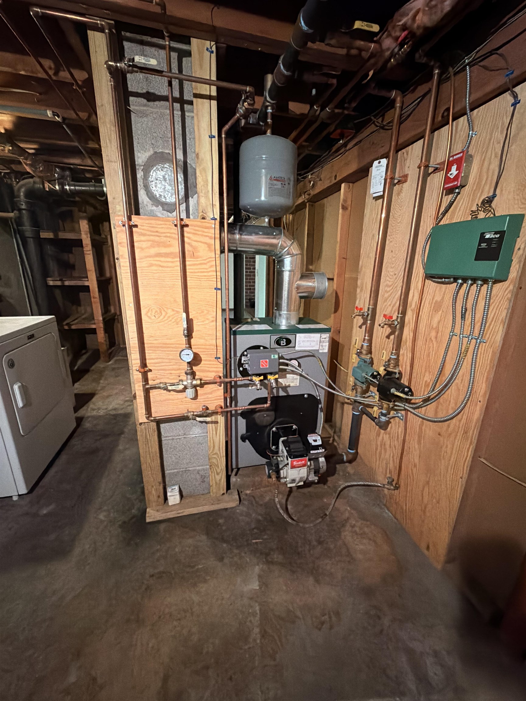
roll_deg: -0.2
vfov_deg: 102.1
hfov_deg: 85.7
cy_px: 350
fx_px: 284
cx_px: 263
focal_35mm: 14
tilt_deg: -17.1
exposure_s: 1/30
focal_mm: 2.22
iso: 1250
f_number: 2.2
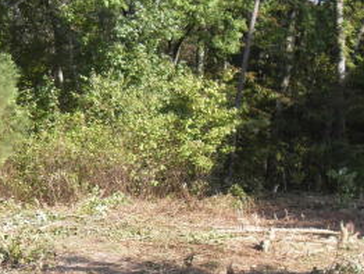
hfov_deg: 23.5
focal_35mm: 83
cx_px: 165
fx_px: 874
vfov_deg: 17.6
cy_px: 231
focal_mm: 6.3
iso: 80
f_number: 7
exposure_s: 1/90
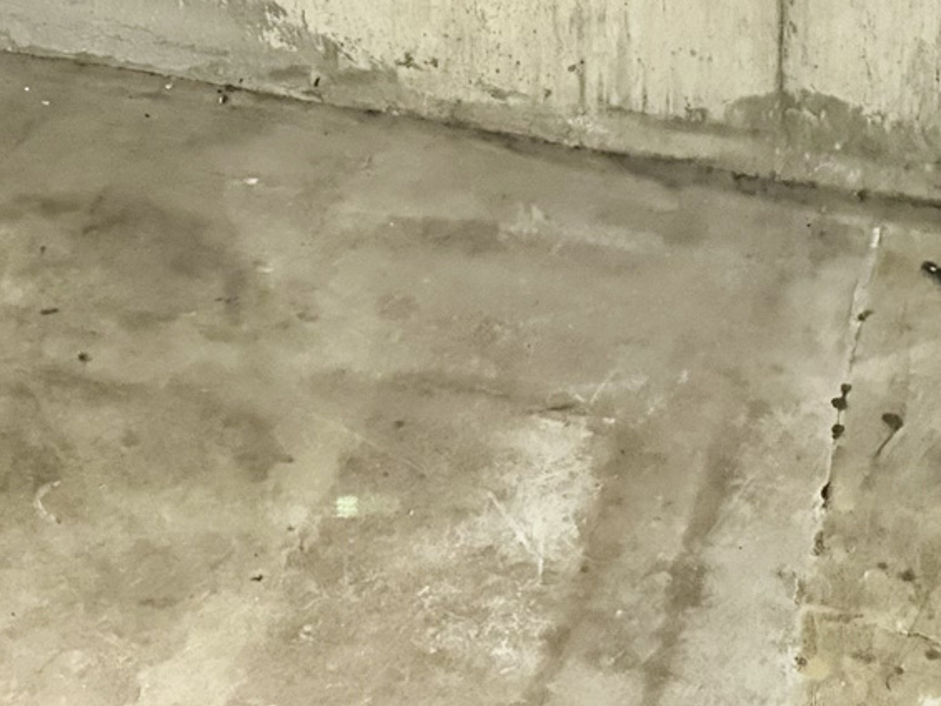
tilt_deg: -12.4
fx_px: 2366
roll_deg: +0.3
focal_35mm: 87
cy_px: -518
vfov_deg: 15.0
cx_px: 133
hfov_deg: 22.1
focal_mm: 6.76
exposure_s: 1/15
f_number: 1.78
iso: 2000
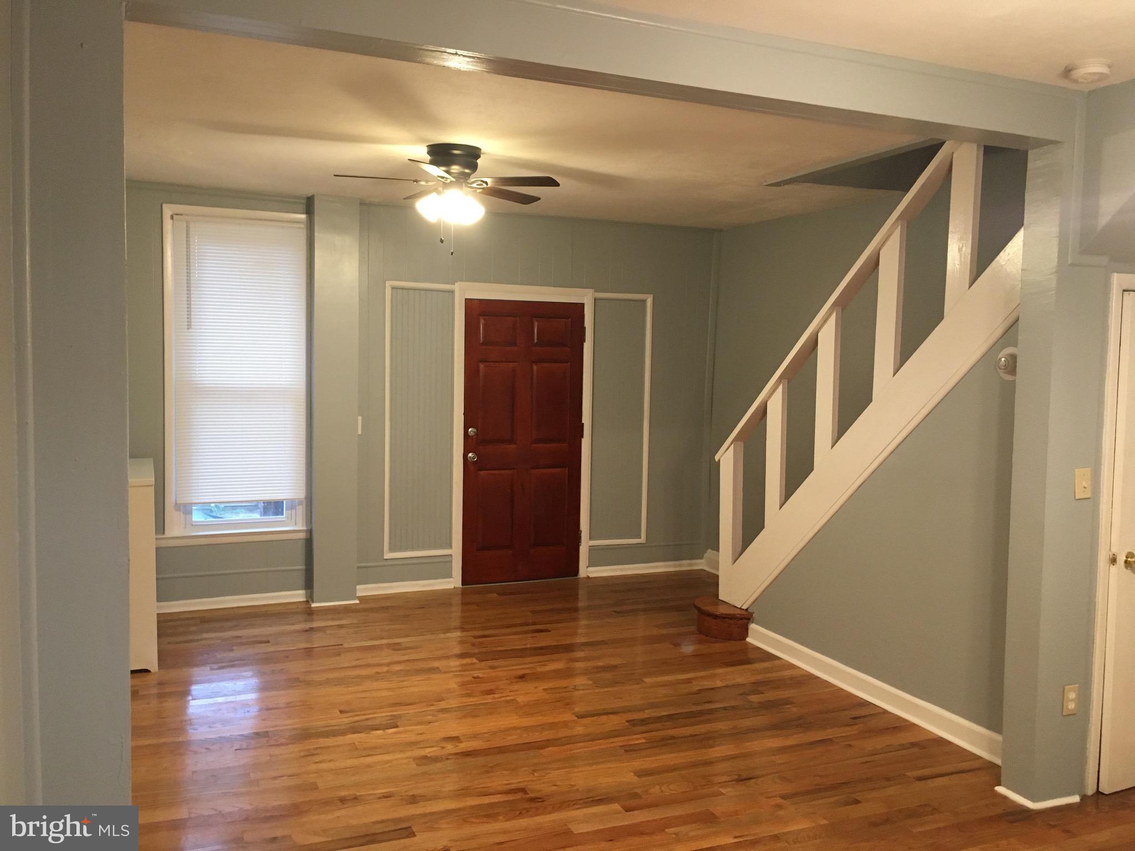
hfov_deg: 61.7
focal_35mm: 29
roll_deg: -0.4
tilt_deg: -3.4
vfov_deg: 48.2
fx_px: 951
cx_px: 568
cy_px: 426
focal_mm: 4.15
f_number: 2.2
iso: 160
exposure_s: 1/30
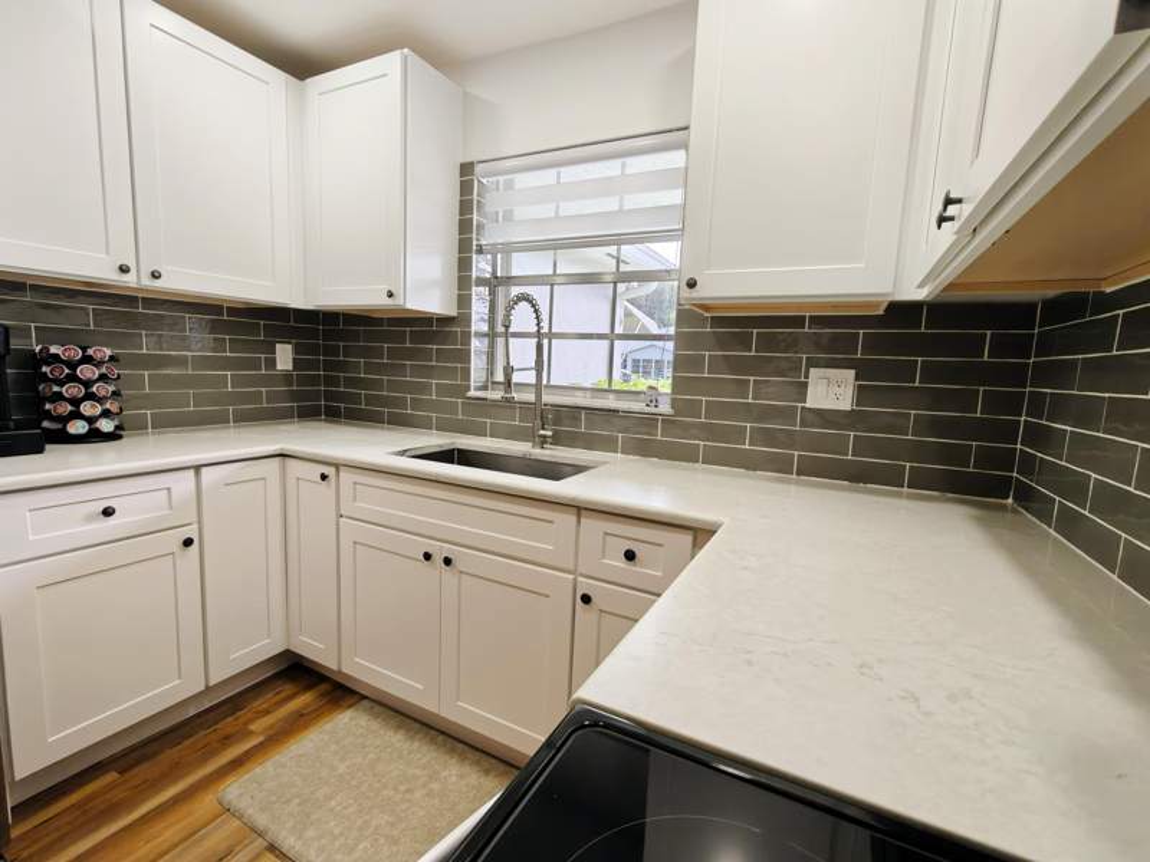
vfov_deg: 81.7
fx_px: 498
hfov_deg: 98.2
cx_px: 575
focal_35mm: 15
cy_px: 431
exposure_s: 1/120
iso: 250
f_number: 2
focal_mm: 2.3
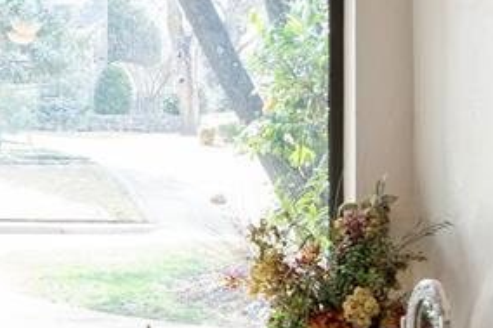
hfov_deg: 16.6
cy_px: 217
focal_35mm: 119
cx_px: -60
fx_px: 1629
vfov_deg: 11.5
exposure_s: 1/1000
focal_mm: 22
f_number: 4
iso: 200
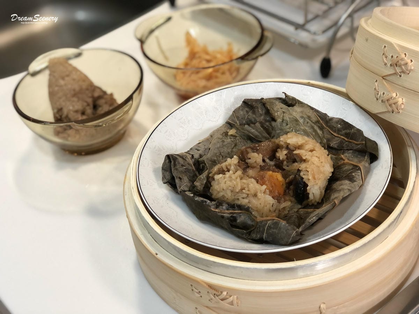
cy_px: 157
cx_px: 210
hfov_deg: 33.8
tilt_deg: -41.5
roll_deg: +8.5
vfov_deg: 25.7
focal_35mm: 57
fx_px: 690
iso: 100
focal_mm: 6.6
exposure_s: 1/30
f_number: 2.8
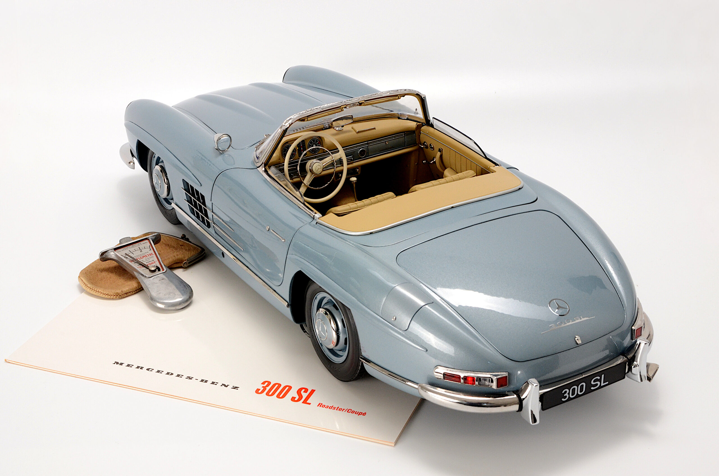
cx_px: 360
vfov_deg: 20.1
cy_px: 238
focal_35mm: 68
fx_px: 1345
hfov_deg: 29.9
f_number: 18
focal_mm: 45
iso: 800
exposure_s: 1/20
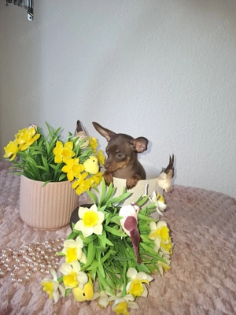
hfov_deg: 58.9
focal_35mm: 23
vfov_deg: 73.9
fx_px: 209
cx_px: 118
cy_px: 158
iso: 250
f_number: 1.8
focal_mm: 5.54
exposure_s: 1/100
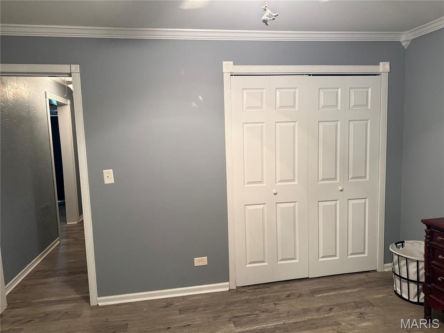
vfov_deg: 56.8
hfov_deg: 71.6
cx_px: 222
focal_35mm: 24
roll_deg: +1.7
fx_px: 308
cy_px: 166
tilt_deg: -6.2
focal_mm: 6.76
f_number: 1.78
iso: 400
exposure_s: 1/60
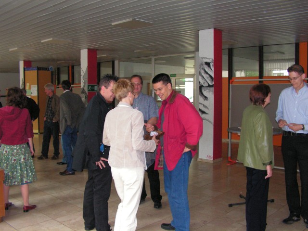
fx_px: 320
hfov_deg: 51.4
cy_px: 116
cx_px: 154
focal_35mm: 36
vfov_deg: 39.7
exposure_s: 1/40
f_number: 3.2
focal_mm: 6
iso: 200
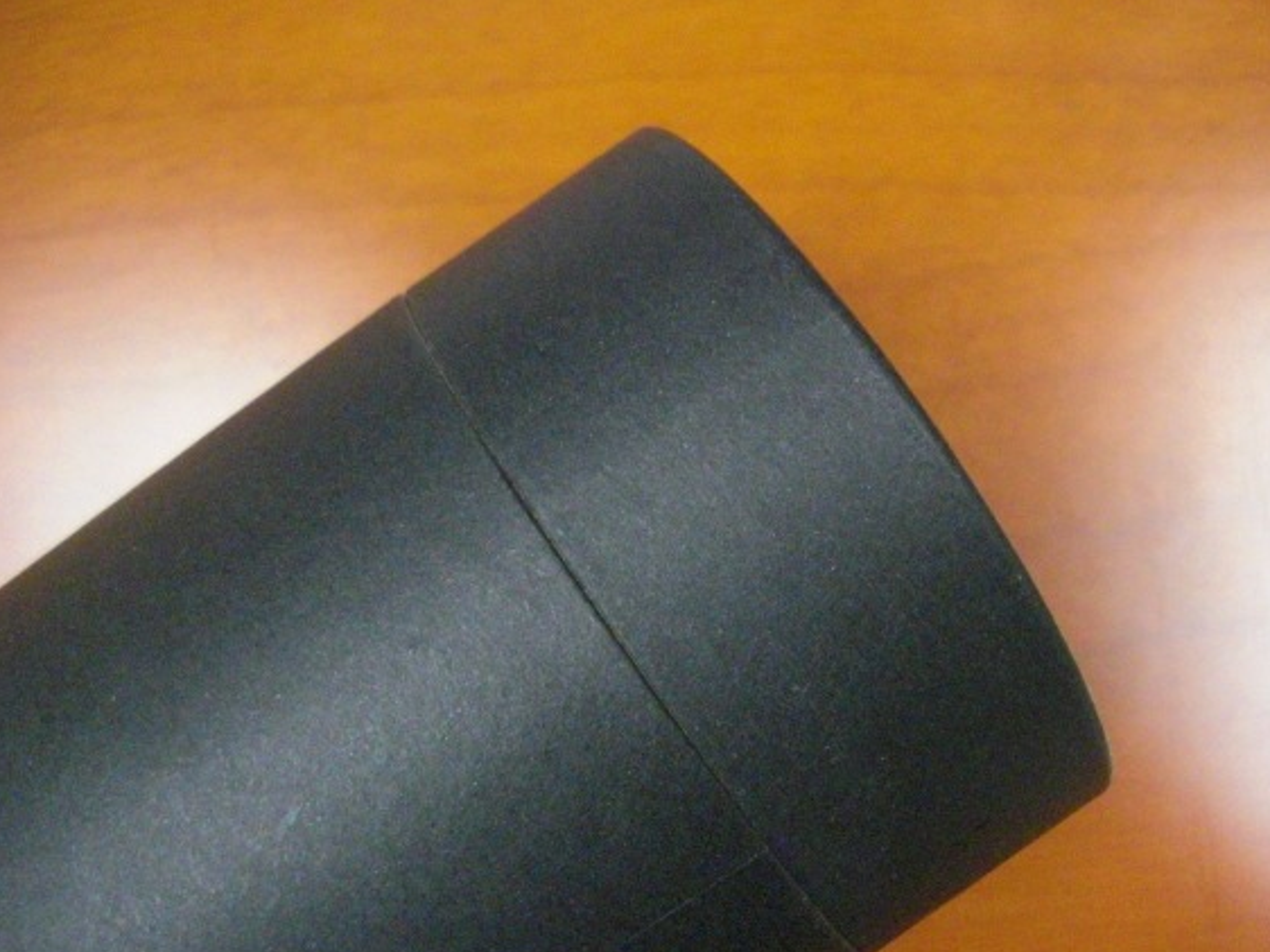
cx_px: 678
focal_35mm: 41
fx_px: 1504
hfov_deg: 45.8
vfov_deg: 35.1
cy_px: 502
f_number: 2.8
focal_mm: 6.3
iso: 800
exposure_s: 1/80
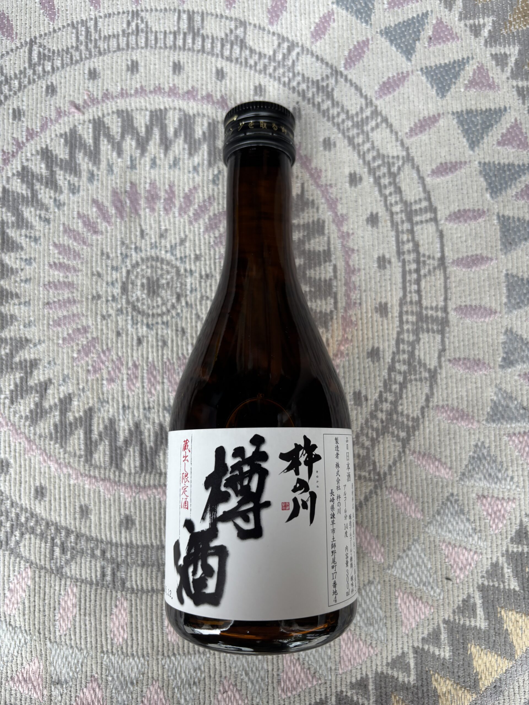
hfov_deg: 53.1
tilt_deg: -86.4
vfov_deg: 67.3
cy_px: 352
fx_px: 530
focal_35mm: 26
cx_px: 264
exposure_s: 1/121
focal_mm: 5.96
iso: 64
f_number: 1.6
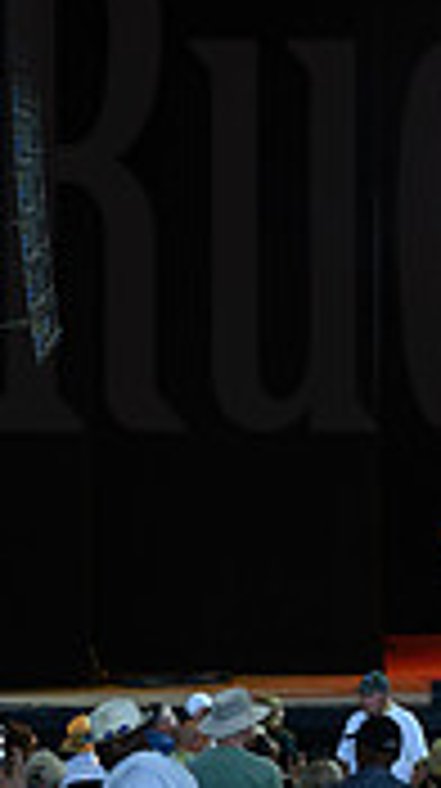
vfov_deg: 13.4
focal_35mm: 160
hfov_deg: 7.0
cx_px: 1125
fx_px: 3337
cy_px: 203
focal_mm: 46
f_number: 5.6
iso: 3200
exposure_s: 1/200
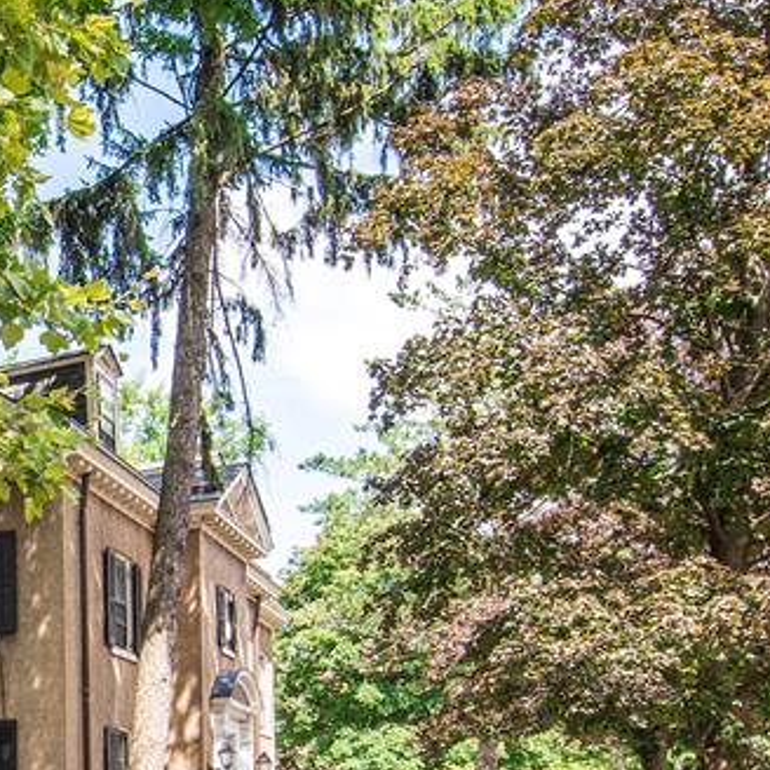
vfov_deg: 31.2
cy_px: 637
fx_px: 1334
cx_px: -319
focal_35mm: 53
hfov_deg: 25.8
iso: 200
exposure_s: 1/200
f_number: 11
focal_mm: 20
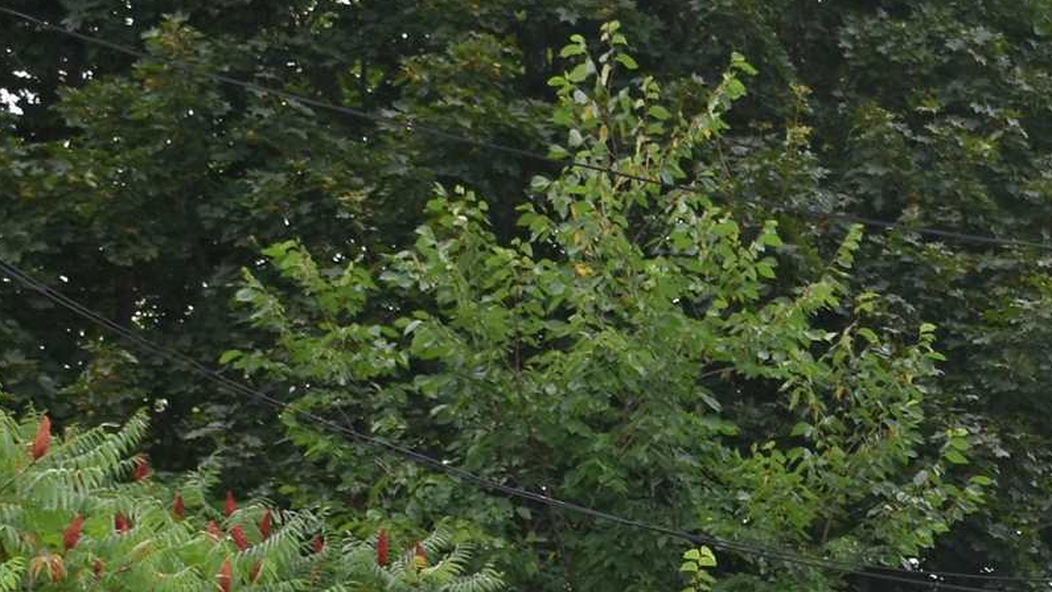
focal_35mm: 194
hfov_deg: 10.9
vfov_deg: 6.2
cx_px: 1241
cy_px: 974
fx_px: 5412
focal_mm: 32
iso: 100
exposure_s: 1/250
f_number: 5.6
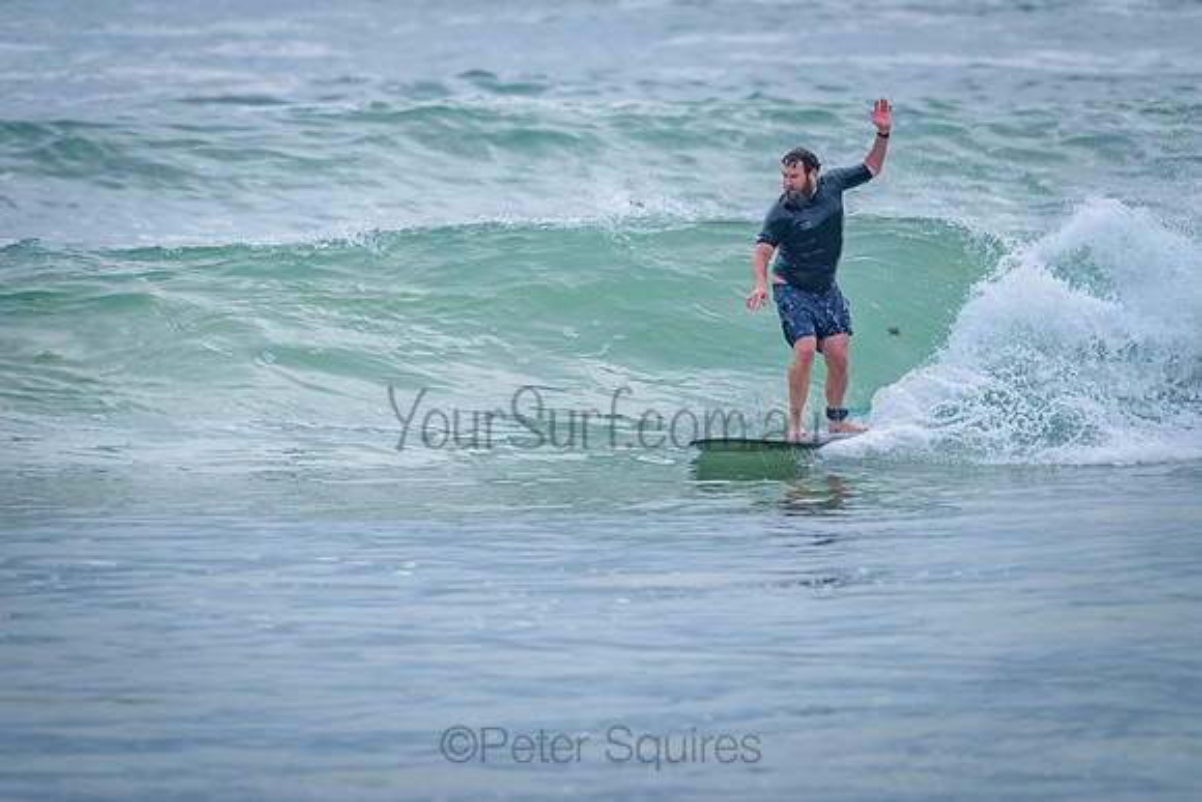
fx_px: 20468
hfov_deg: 3.4
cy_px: 310
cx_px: 726
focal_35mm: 613
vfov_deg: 2.2
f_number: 5.6
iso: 800
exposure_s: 1/2000
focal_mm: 500
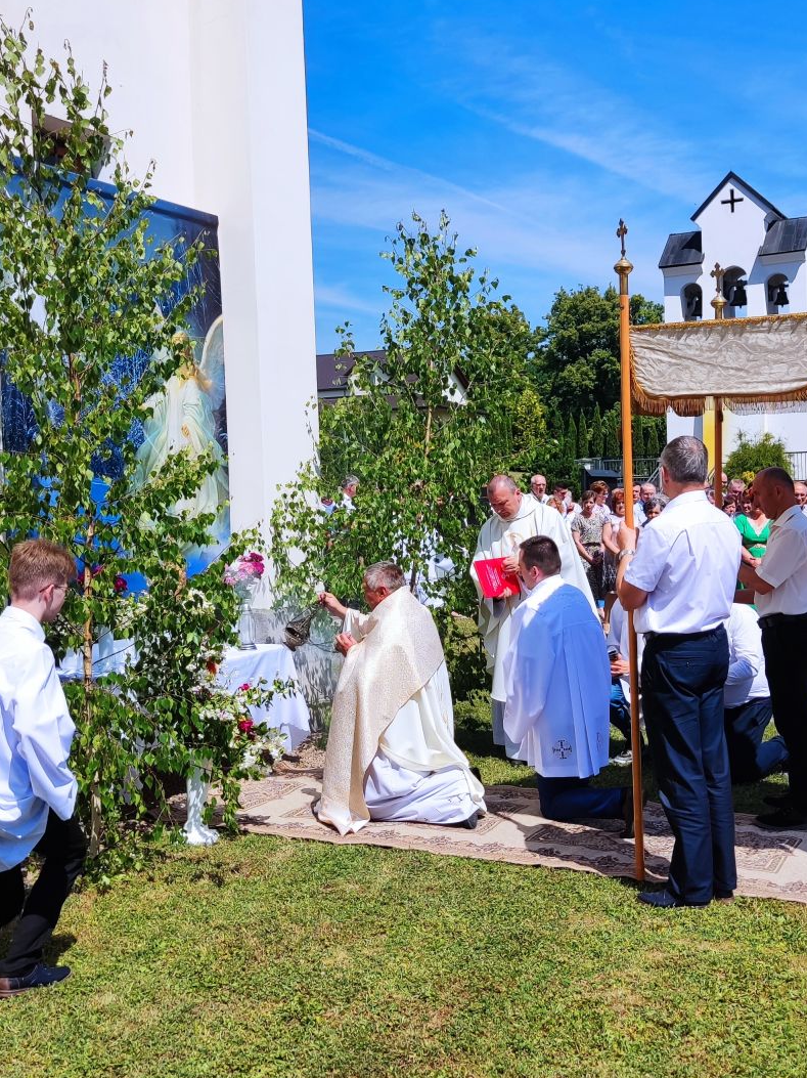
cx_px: 441
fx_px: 1182
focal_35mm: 38
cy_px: 521
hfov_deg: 37.7
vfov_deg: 49.0
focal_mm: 4.71
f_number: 1.79
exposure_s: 1/1862
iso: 50
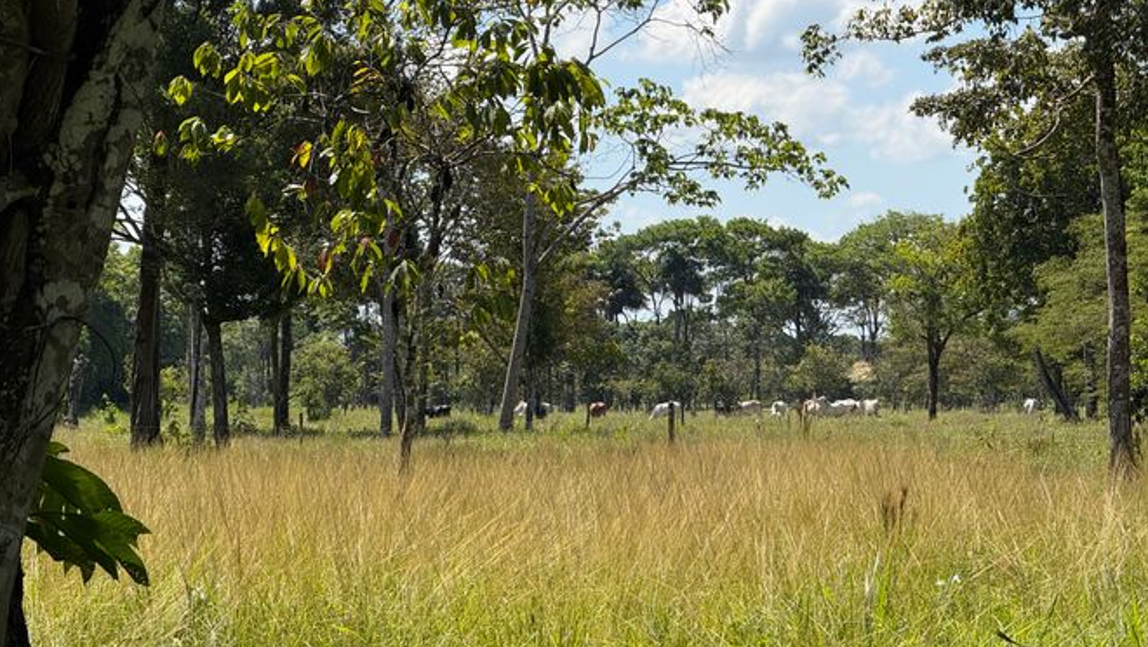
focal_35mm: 132
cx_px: 570
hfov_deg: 16.3
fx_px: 4020
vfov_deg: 9.2
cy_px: 343
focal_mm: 15.66
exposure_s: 1/1064
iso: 50
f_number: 2.8
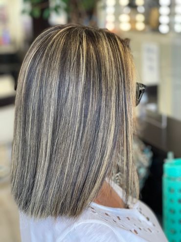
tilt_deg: -13.1
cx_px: 90
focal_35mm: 64
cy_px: 121
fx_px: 446
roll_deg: +3.4
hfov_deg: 22.9
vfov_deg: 30.3
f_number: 2.2
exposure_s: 1/120
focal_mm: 7.5
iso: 160
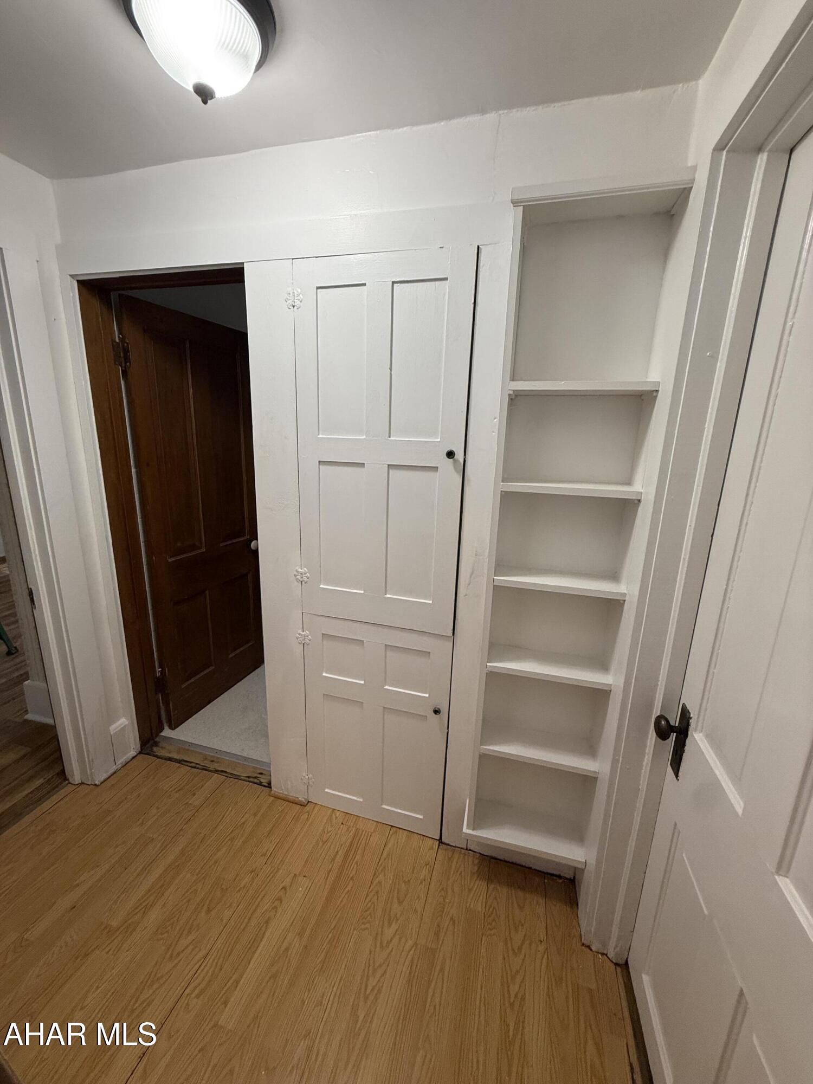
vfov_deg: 102.1
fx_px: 438
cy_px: 542
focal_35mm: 14
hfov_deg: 85.7
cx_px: 406
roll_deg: -1.4
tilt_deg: -11.7
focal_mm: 2.22
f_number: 2.2
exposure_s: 1/120
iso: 200
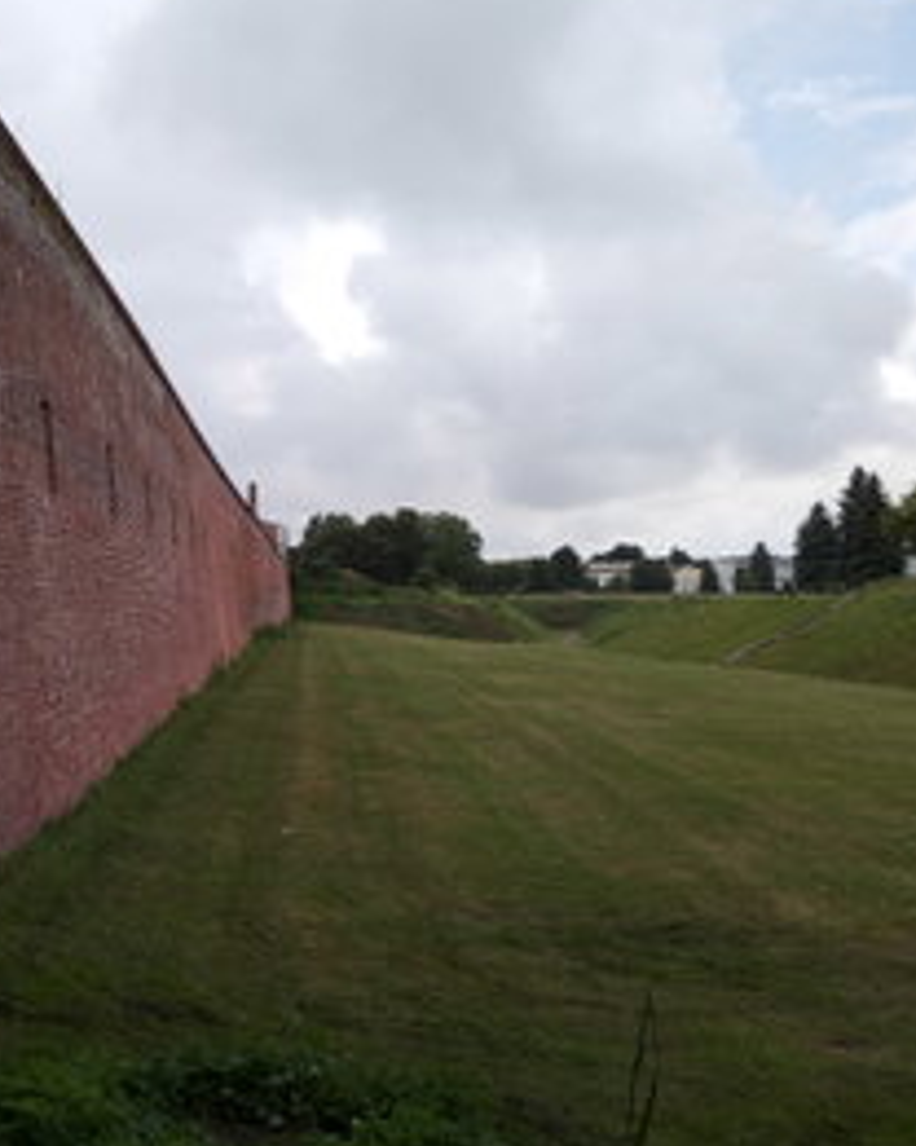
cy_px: 525
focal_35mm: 39
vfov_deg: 46.8
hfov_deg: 36.8
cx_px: 176
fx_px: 1322
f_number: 2.2
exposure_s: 1/596
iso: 100
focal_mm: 3.83
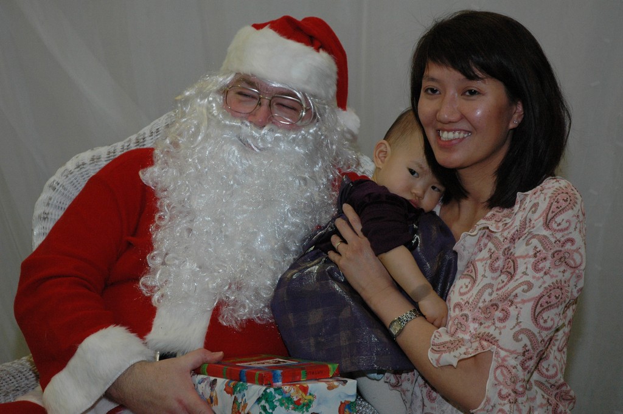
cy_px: 207
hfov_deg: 26.0
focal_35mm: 78
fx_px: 1349
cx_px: 312
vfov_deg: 17.5
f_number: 6.3
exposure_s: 1/60
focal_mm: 52
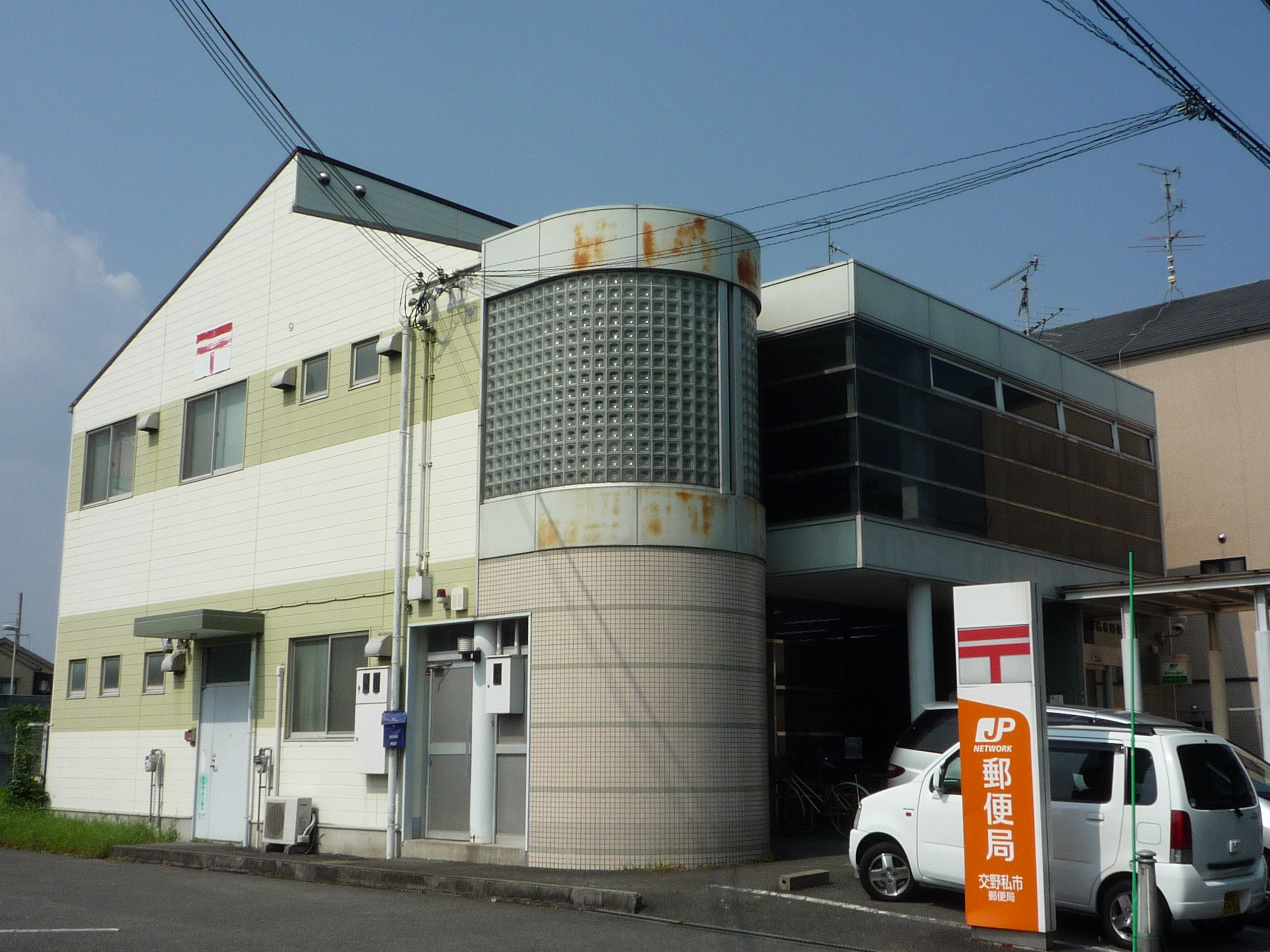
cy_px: 476
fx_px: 1394
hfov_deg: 49.0
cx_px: 635
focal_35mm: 38
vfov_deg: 37.7
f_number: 6.3
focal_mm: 4.7
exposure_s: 1/640
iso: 100
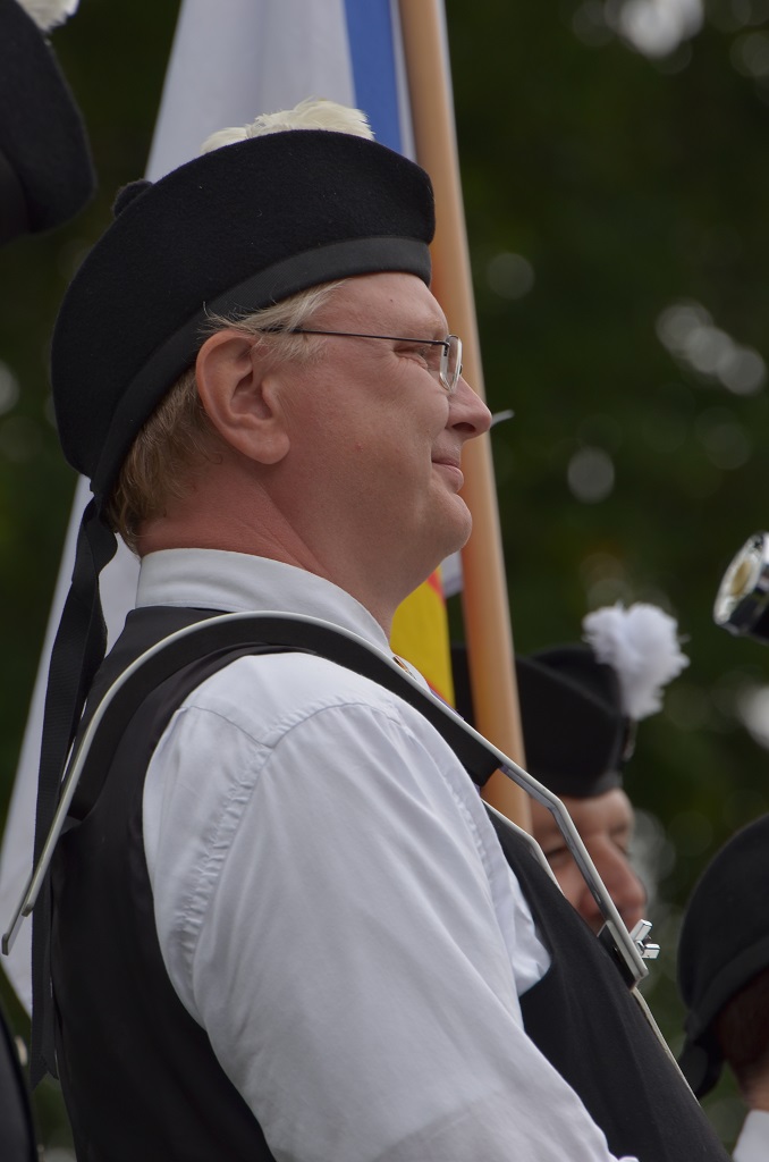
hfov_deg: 3.4
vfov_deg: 5.1
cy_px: 581
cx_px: 384
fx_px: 13038
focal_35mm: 405
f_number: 10
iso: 180
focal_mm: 270
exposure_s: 1/100
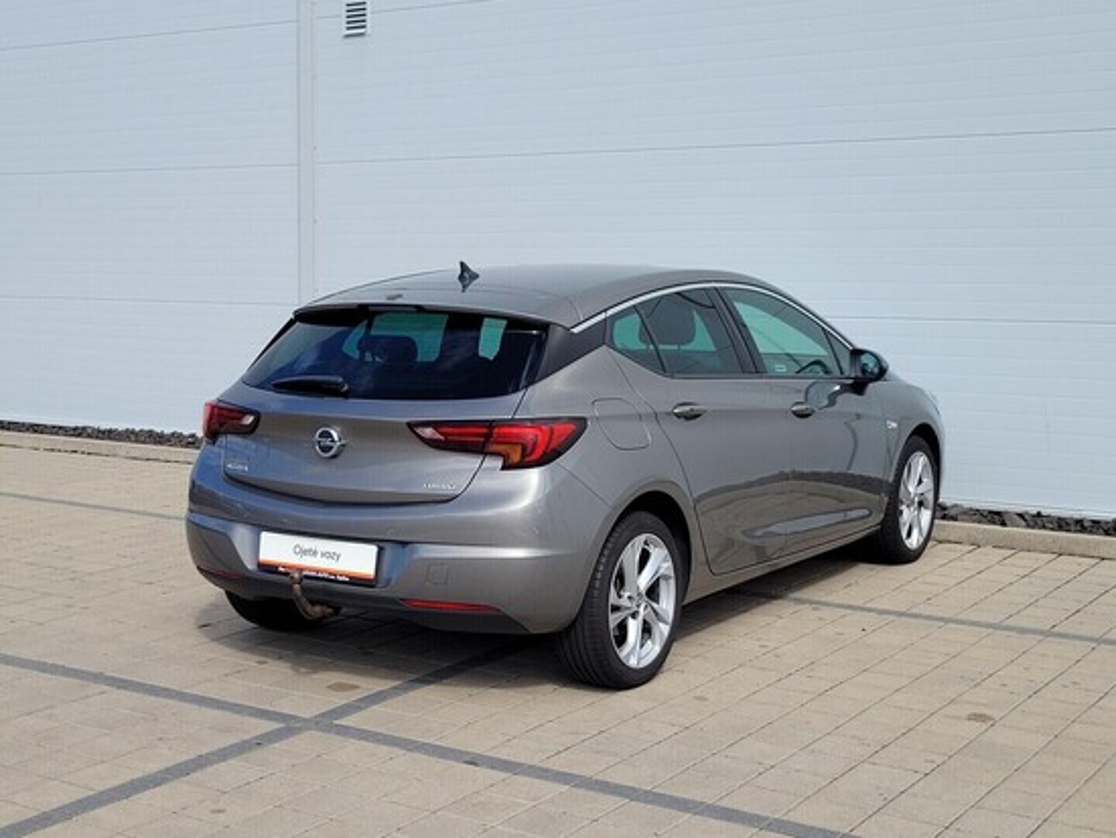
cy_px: 419
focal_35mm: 26
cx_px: 558
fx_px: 839
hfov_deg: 67.3
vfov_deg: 53.1
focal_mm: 5.4
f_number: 1.8
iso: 40
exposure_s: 1/2192
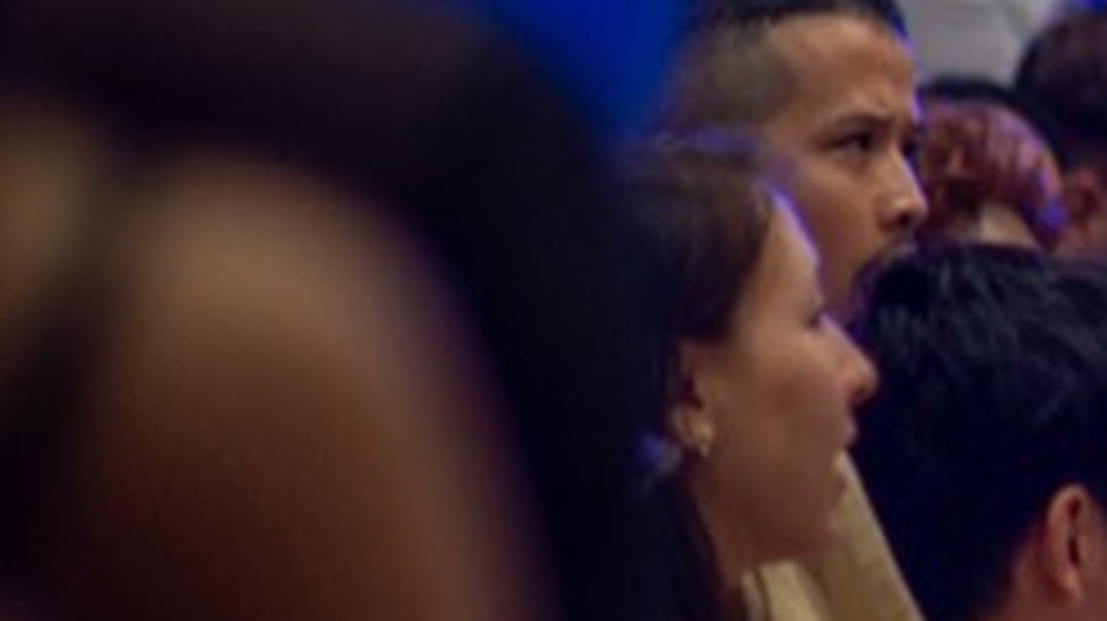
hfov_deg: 3.7
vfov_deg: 2.1
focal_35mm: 579
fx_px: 16984
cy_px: 526
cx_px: 3110
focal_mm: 85
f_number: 1.4
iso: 450
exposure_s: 1/320
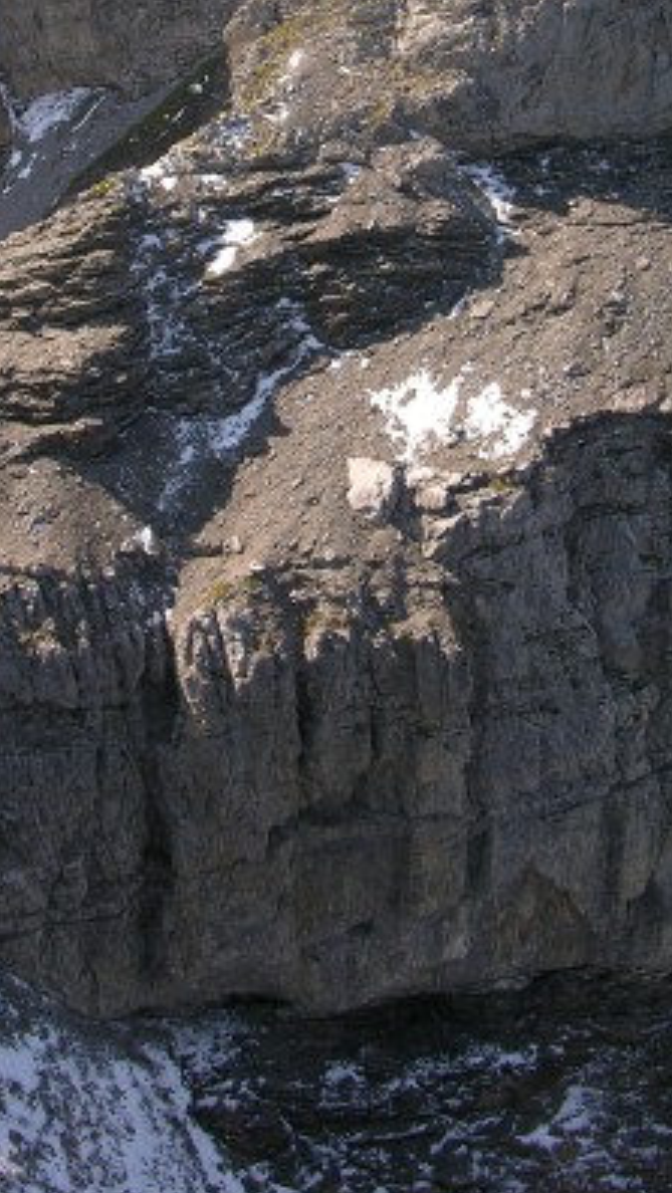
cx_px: 359
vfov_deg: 27.9
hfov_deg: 16.3
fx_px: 2342
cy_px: 211
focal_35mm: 74
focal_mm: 8.9
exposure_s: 1/164
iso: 50
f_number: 5
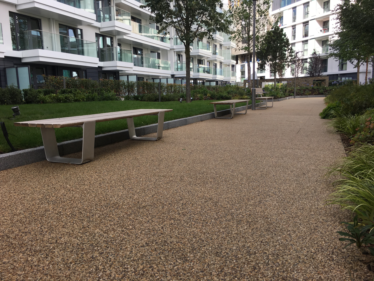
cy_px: 140
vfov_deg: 48.2
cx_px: 187
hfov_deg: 61.7
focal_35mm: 29
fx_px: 313
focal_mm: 4.15
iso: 25
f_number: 2.2
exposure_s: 1/620
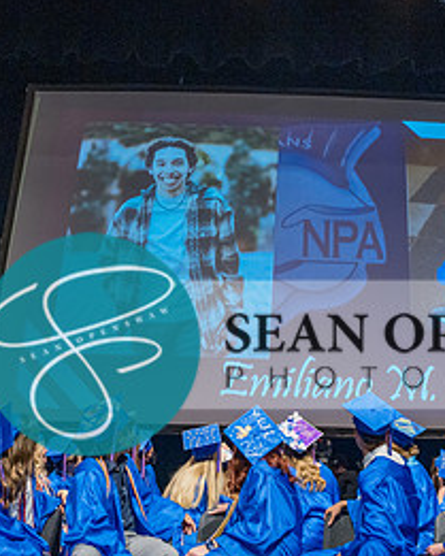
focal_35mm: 50
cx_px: 336
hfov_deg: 29.8
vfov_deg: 37.3
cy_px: 306
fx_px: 823
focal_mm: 24
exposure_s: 1/160
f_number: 2.8
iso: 2500
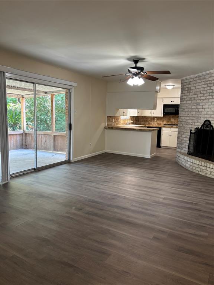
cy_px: 142
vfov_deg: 67.3
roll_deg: -1.9
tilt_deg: -7.8
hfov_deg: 53.1
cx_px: 107
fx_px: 214
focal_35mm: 26
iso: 160
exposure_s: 1/60
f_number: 1.6
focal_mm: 5.96
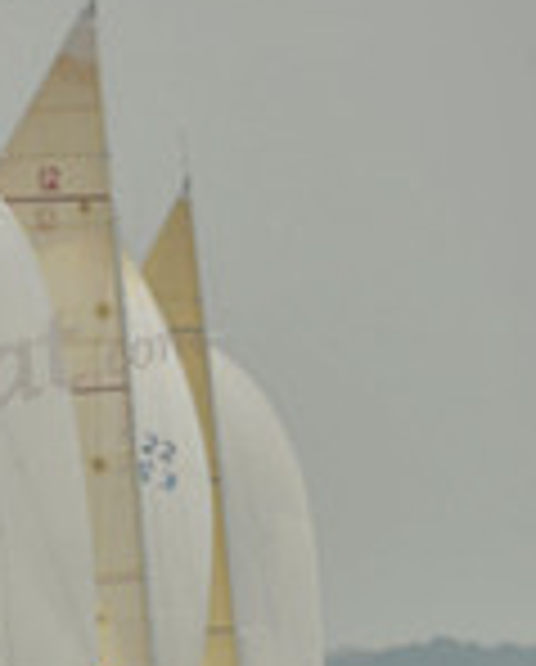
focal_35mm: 1028
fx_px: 20322
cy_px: 700
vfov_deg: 1.9
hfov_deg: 1.5
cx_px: -662
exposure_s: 1/1250
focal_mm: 280
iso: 280
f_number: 9
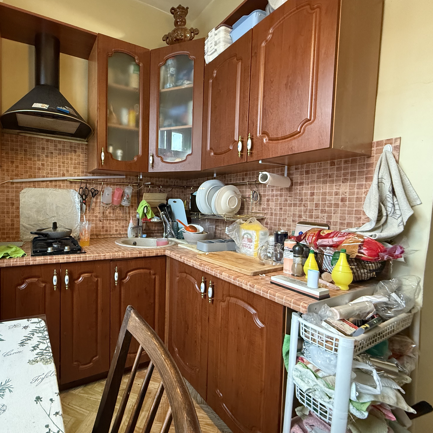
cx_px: 139
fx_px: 241
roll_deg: -1.3
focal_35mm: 17
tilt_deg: -2.5
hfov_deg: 80.7
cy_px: 215
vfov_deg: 84.0
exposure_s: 1/60
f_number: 2.2
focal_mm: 2.22
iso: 640
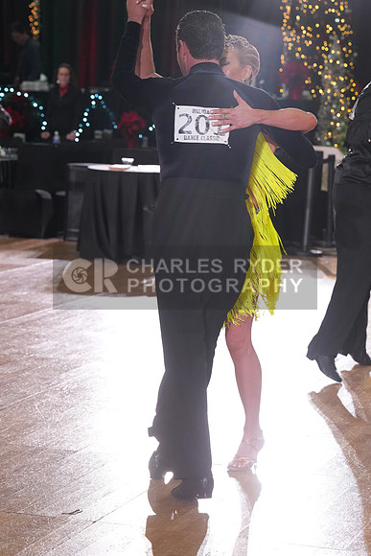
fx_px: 1792
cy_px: 278
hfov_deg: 11.8
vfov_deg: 17.6
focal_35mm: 116
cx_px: 186
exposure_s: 1/200
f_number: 6.3
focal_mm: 116
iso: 3200
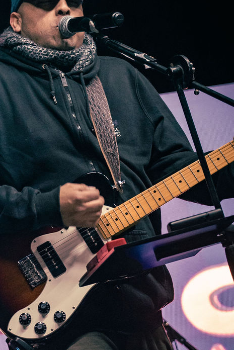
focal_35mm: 216
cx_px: 25
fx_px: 2103
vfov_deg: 9.5
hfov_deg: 6.4
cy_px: 252
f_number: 4.5
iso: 2000
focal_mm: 98
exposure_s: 1/200
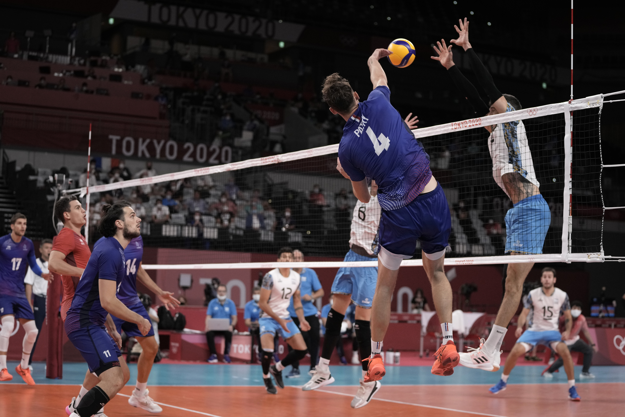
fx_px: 1215
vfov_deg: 19.5
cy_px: 208
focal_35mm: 70
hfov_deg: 28.8
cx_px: 312
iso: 2500
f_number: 2.8
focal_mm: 70
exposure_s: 1/2500
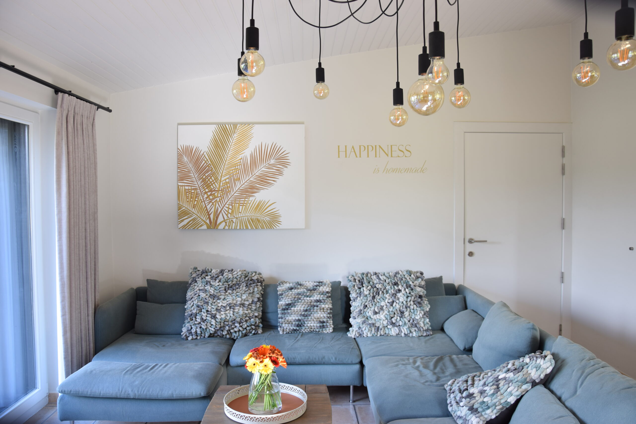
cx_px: 318
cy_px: 212
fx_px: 927
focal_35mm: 52
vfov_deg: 25.8
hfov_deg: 37.8
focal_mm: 35
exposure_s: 1/13
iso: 100
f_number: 5.6
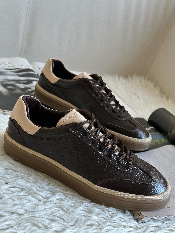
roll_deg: -20.1
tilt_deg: -24.7
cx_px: 88
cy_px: 116
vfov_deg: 39.7
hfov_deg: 30.3
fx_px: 324
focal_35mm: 48
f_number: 1.78
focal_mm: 6.86
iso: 100
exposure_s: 1/60
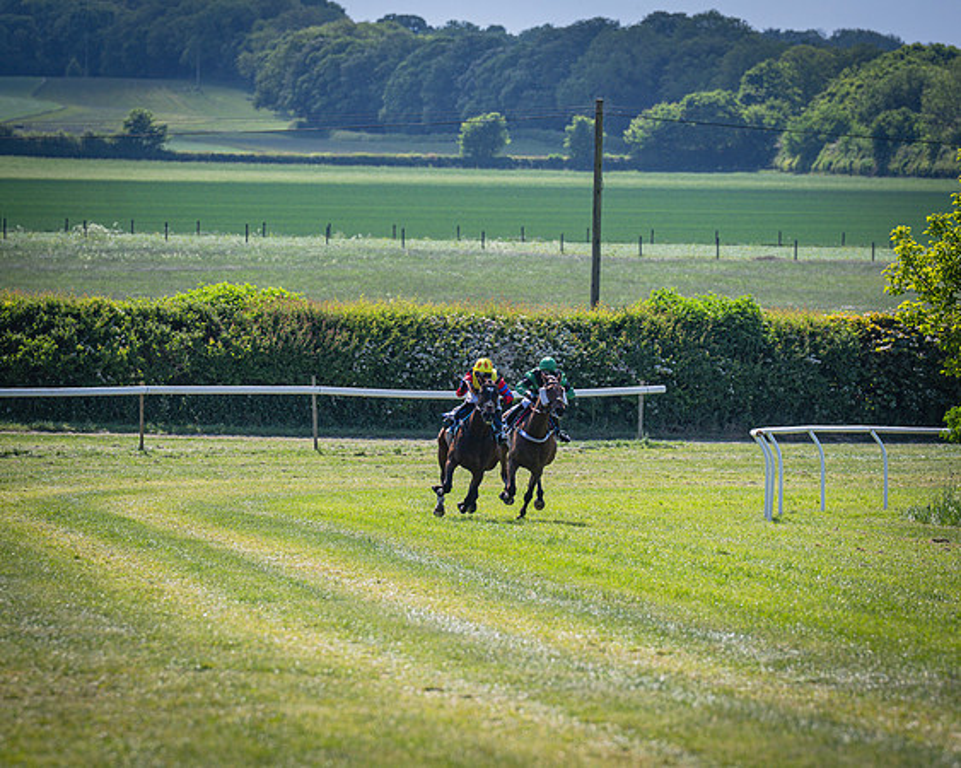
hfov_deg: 6.8
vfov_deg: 5.4
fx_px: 8145
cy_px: 374
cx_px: 555
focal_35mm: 286
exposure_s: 1/2000
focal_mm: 200
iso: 400
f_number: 5
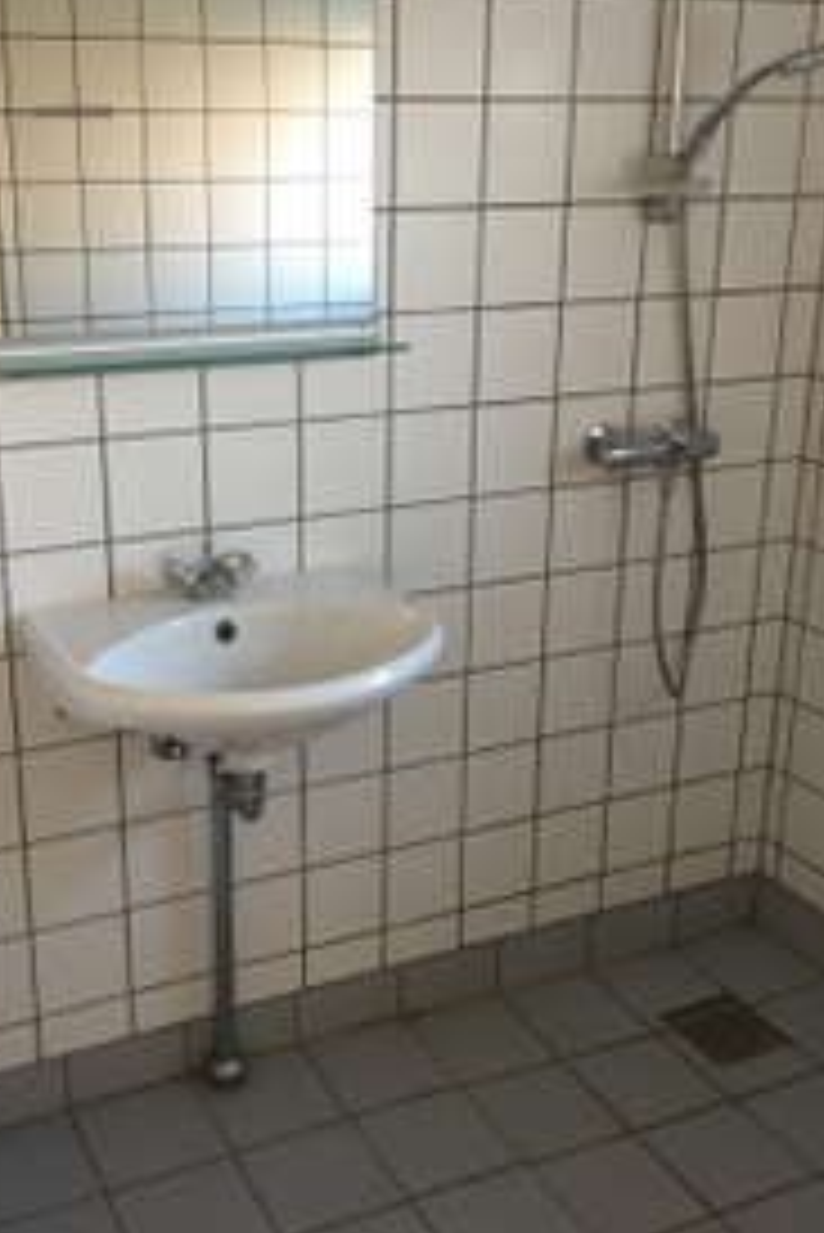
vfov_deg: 47.4
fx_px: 1406
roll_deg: -0.6
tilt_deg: -16.7
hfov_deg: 32.6
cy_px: 608
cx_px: 335
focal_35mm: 41
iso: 160
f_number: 2.2
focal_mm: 4.15
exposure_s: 1/33
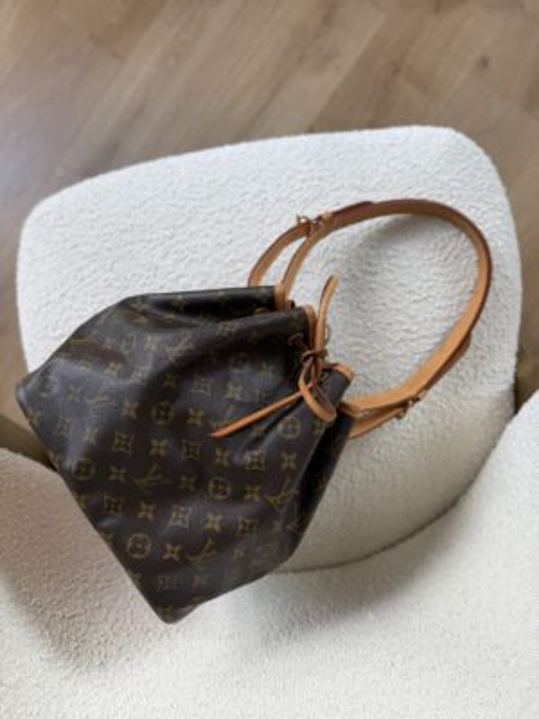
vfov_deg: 71.6
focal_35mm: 24
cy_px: 360
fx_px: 498
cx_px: 270
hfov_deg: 56.8
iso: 64
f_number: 1.78
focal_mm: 6.76
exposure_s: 1/121
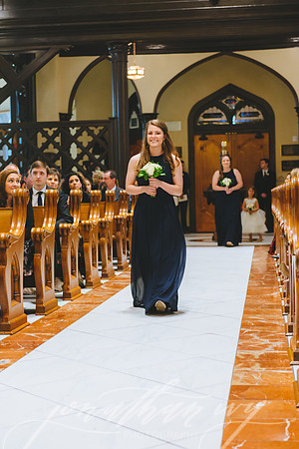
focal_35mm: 70
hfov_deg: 19.5
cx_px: 150
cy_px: 224
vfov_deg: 28.8
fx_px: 872
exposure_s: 1/125
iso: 2500
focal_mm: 70
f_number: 3.5
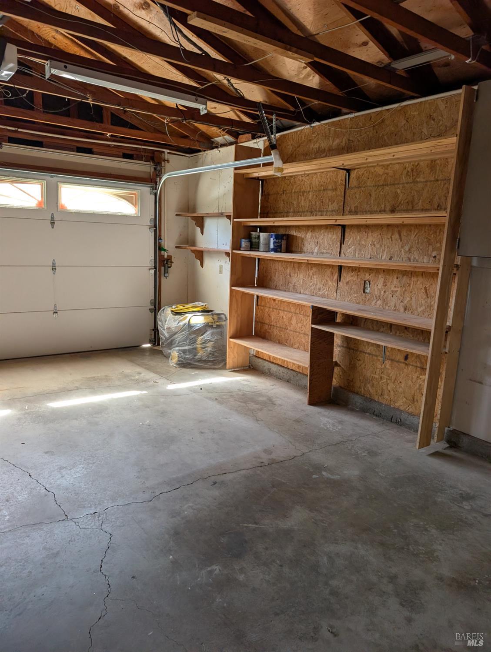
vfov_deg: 71.5
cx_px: 246
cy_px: 326
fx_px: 453
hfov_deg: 56.9
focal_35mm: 24
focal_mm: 6.9
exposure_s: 1/313
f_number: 1.68
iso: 560
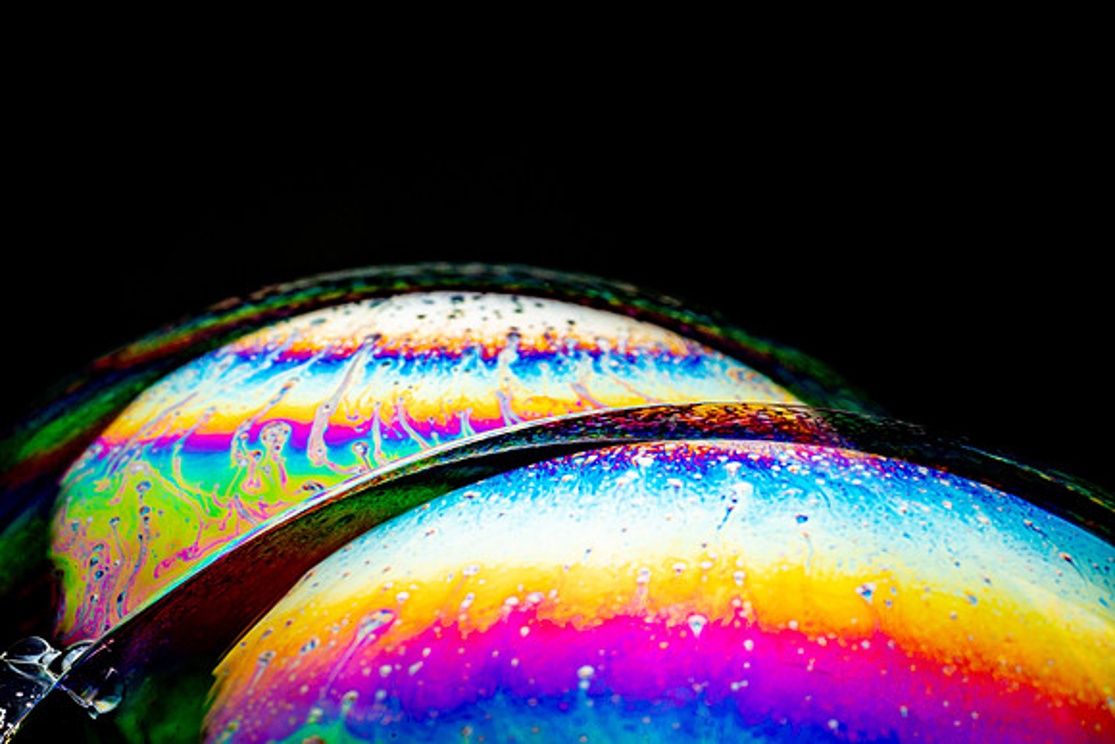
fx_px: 2788
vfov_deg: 15.2
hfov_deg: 22.6
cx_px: 558
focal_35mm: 90
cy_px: 372
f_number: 22
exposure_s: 1/50
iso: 100
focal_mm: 90
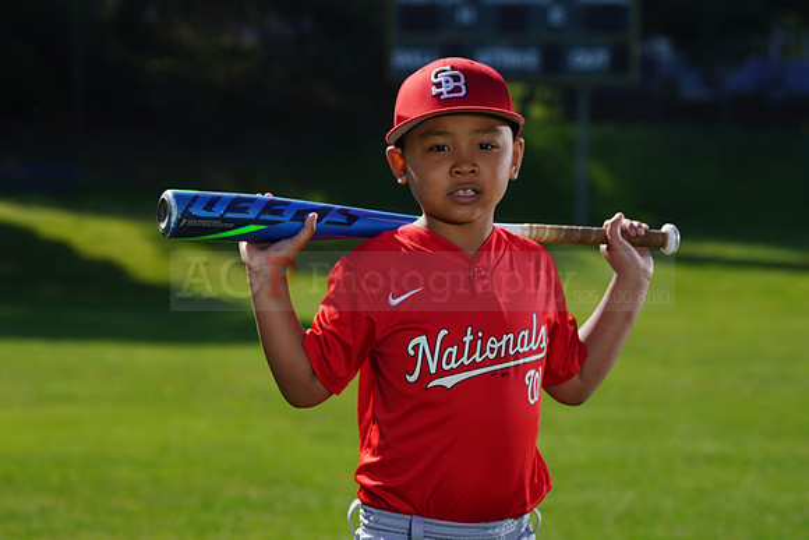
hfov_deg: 12.2
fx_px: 3799
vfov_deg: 8.1
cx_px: 404
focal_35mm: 169
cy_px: 270
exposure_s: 1/250
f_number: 9
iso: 100
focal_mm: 169
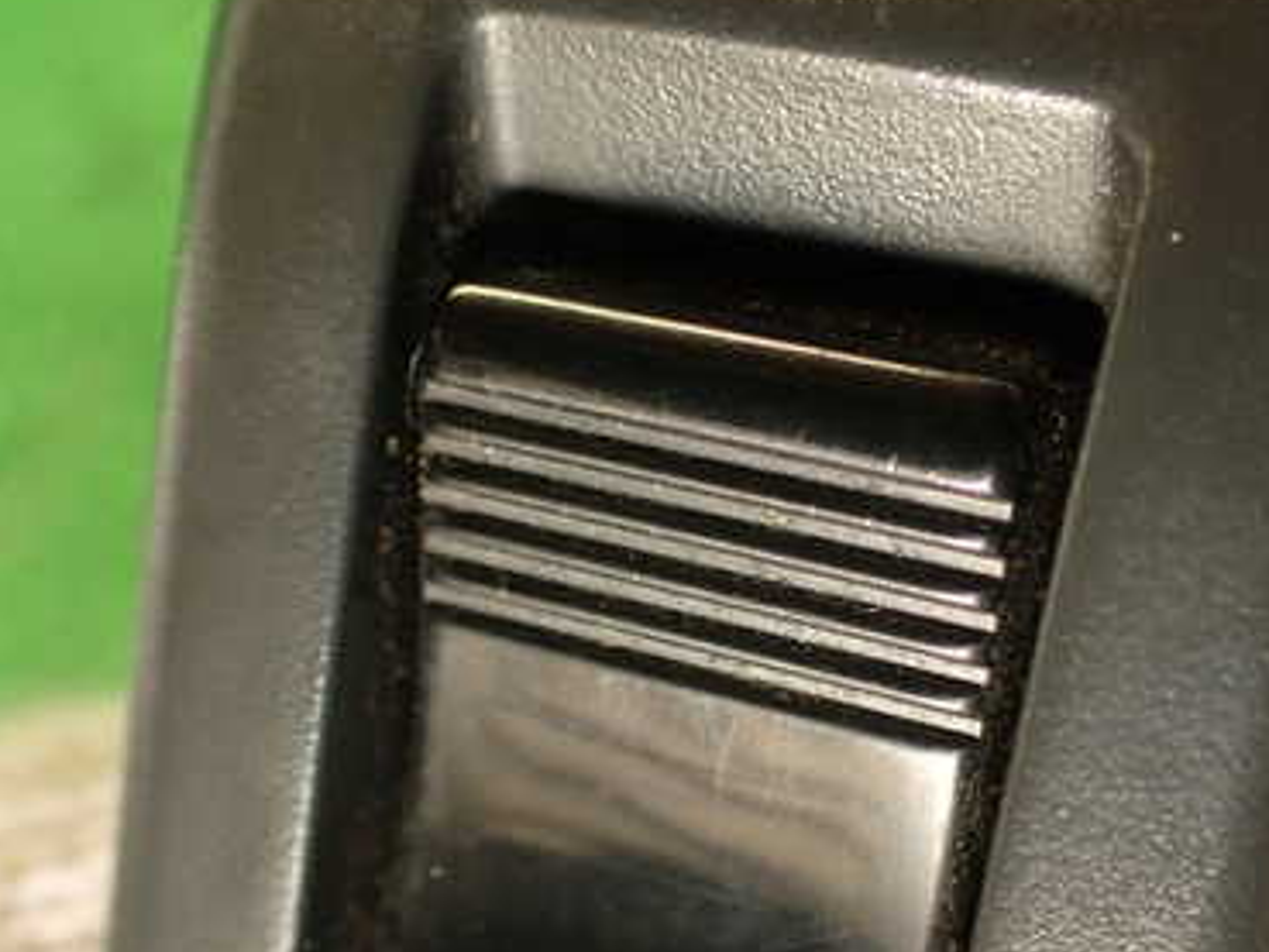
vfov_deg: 27.9
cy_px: 639
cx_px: 691
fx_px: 1907
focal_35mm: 52
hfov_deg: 36.8
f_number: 2.4
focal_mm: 5.79
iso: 200
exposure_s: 1/50
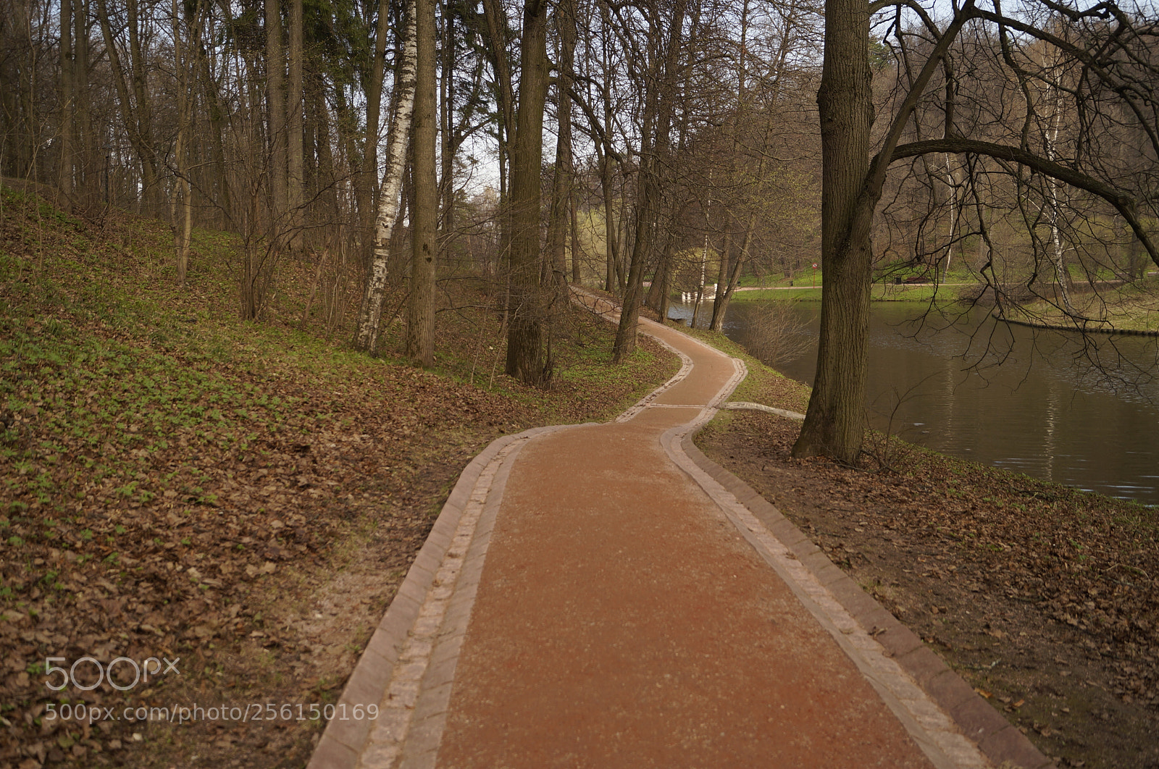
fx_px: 964
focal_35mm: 30
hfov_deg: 62.0
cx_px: 580
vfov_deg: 43.5
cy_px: 384
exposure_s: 1/400
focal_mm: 20
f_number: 4
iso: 100
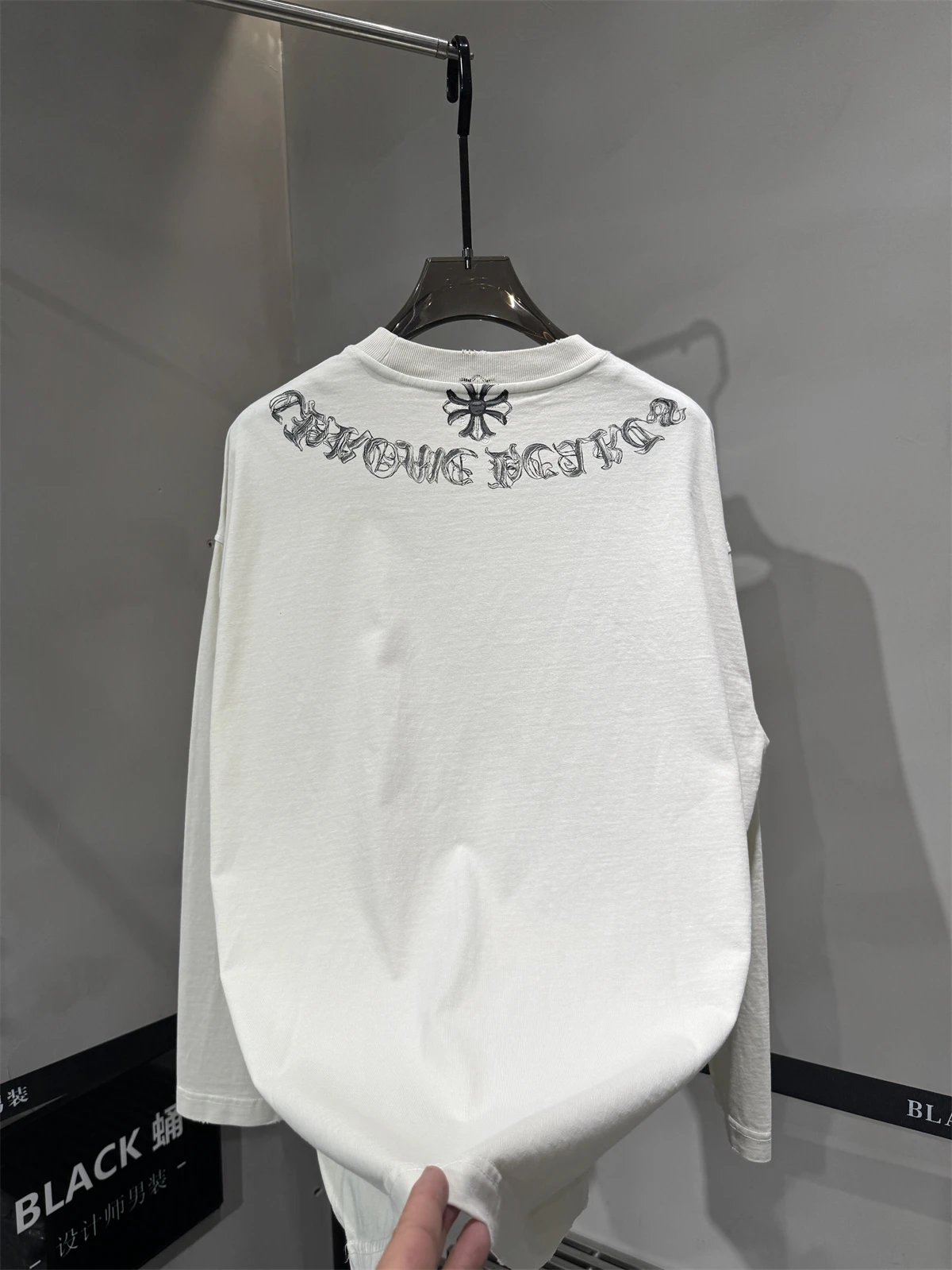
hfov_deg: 56.8
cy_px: 635
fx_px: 880
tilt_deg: -3.0
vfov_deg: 71.6
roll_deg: +1.8
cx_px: 476
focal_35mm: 24
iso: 80
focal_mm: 6.76
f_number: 1.78
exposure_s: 1/730
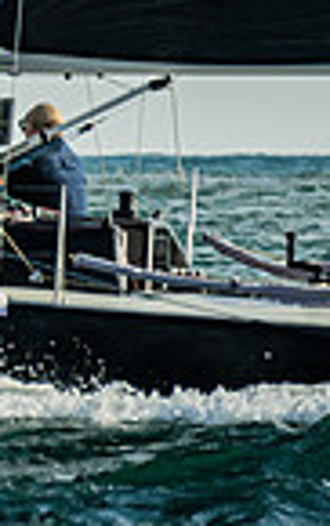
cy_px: -185
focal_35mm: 865
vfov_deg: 2.4
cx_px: -883
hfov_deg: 1.5
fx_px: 12410
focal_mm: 175
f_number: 6.3
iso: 250
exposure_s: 1/400
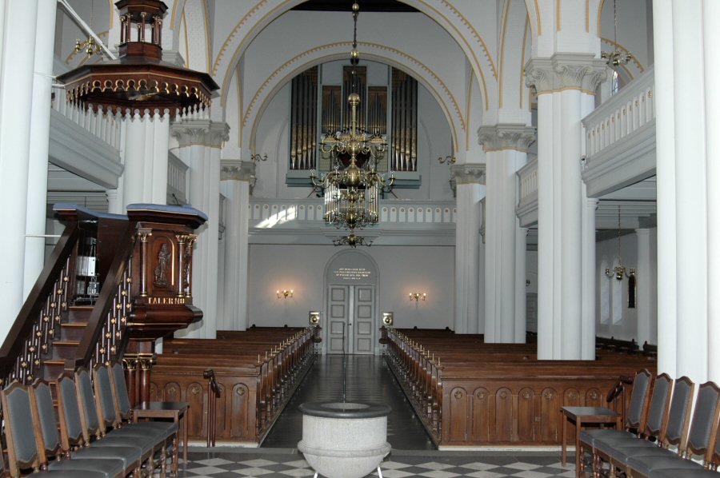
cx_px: 360
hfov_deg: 46.4
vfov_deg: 31.8
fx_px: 839
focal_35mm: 42
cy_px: 239
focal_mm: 28
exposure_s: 1/60
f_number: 4
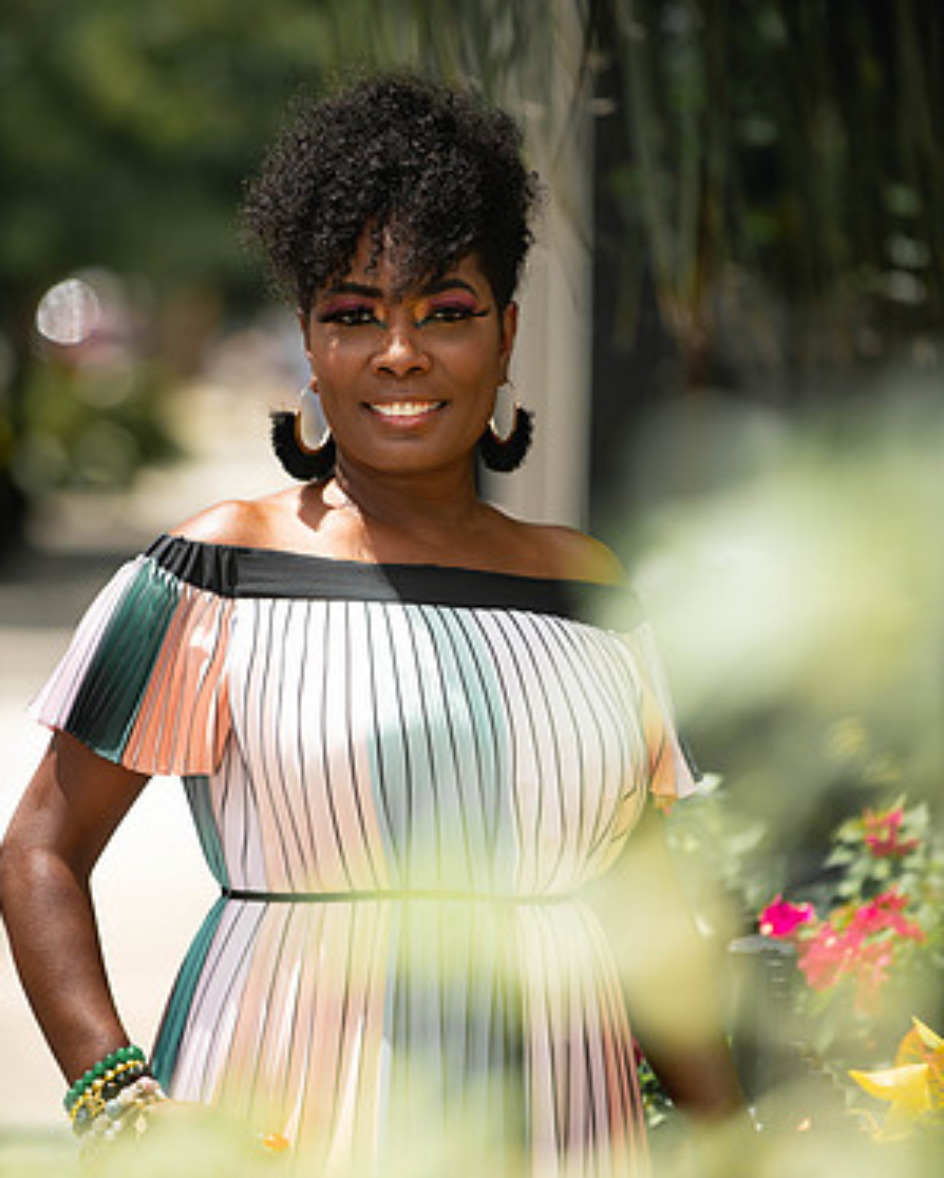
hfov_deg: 6.8
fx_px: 7921
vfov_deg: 8.5
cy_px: 656
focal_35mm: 227
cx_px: 472
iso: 160
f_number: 4
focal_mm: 200
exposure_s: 1/1250
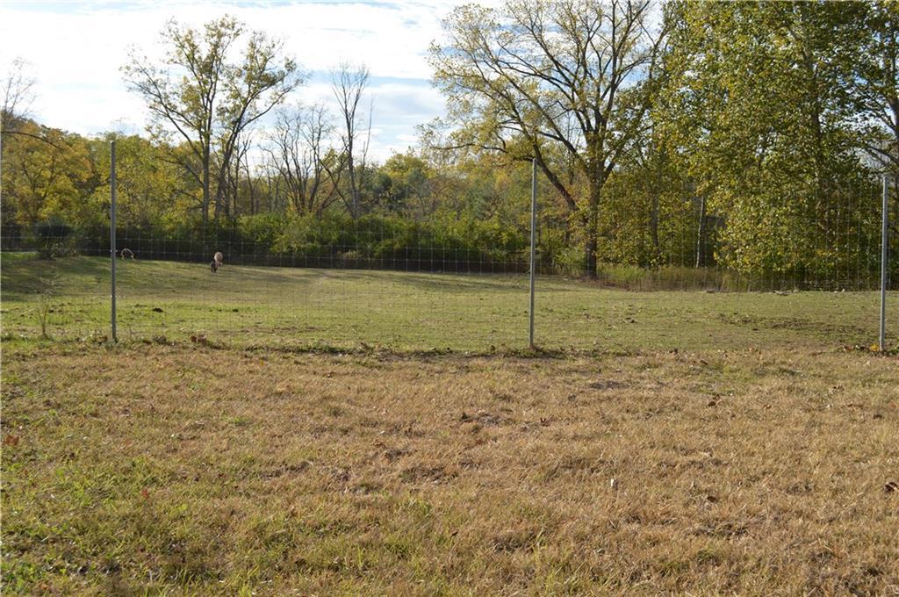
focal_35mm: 36
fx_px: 898
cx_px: 450
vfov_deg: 36.8
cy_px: 298
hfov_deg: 53.2
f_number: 8
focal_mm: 24
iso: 100
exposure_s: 1/250
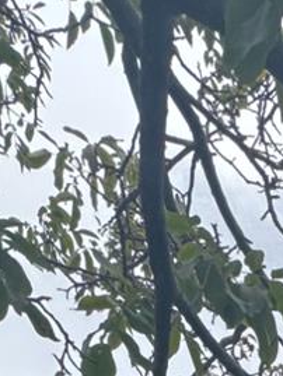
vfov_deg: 15.6
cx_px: 561
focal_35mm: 78
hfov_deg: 15.3
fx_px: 850
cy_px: 867
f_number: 2.2
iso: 50
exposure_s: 1/652
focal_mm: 2.22
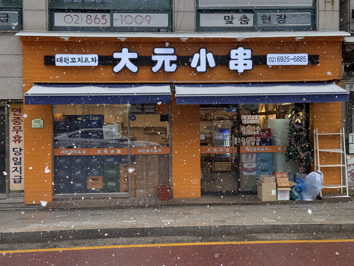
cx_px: 177
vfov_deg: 30.3
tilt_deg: -1.7
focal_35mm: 48
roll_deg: +0.7
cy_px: 133
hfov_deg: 39.7
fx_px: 491
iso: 100
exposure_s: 1/398
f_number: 1.78
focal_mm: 6.76
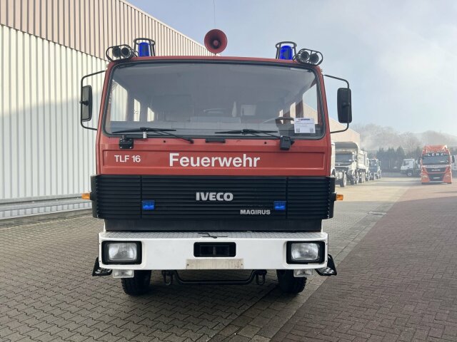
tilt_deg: -0.1
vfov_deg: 53.1
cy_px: 171
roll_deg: +0.1
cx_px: 228
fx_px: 343
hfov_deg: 67.3
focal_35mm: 26
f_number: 1.5
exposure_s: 1/1698
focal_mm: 5.7
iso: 50
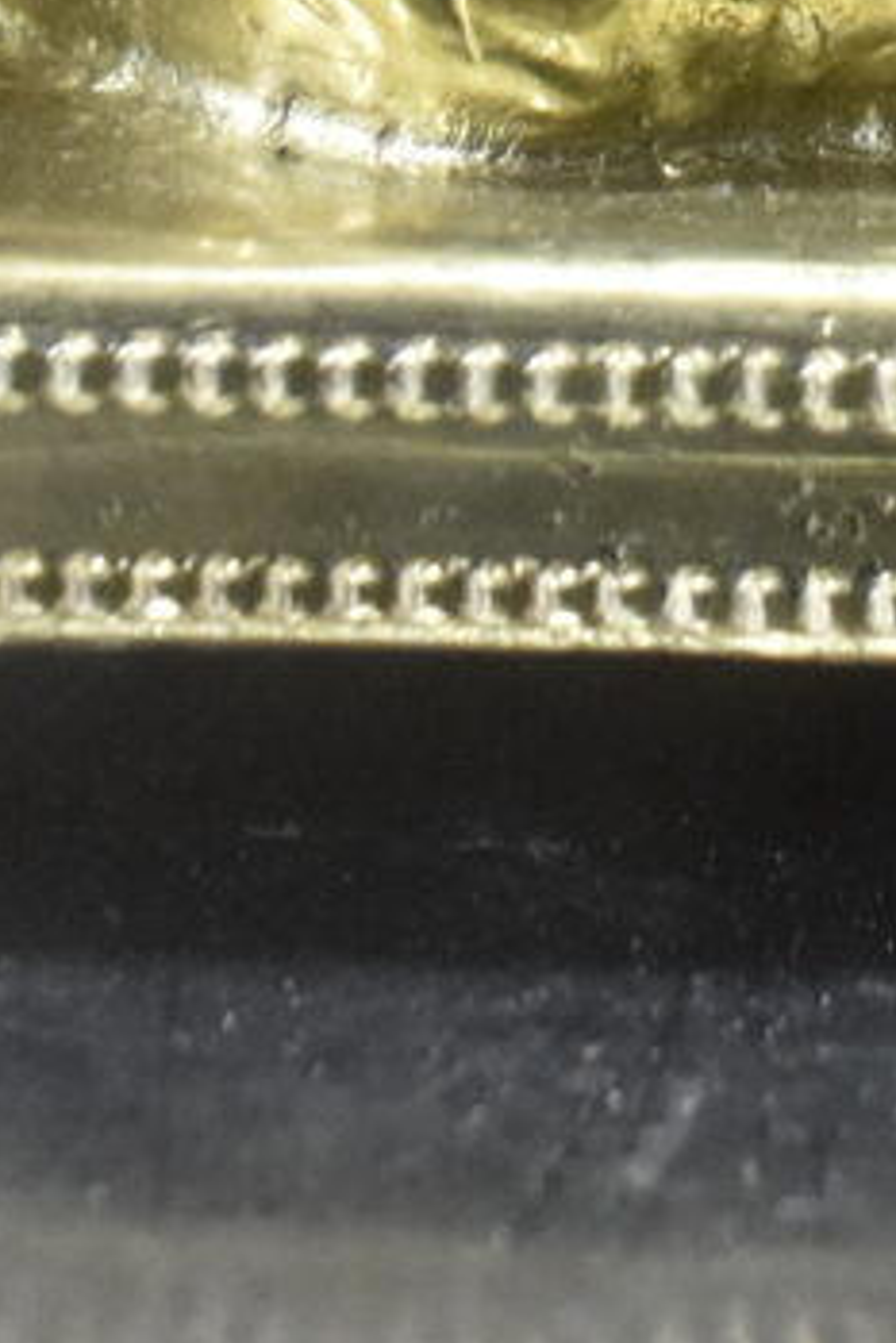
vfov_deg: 9.6
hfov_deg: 6.8
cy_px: -1508
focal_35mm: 198
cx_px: 1479
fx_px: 7384
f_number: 4
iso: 2000
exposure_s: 1/60
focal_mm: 18
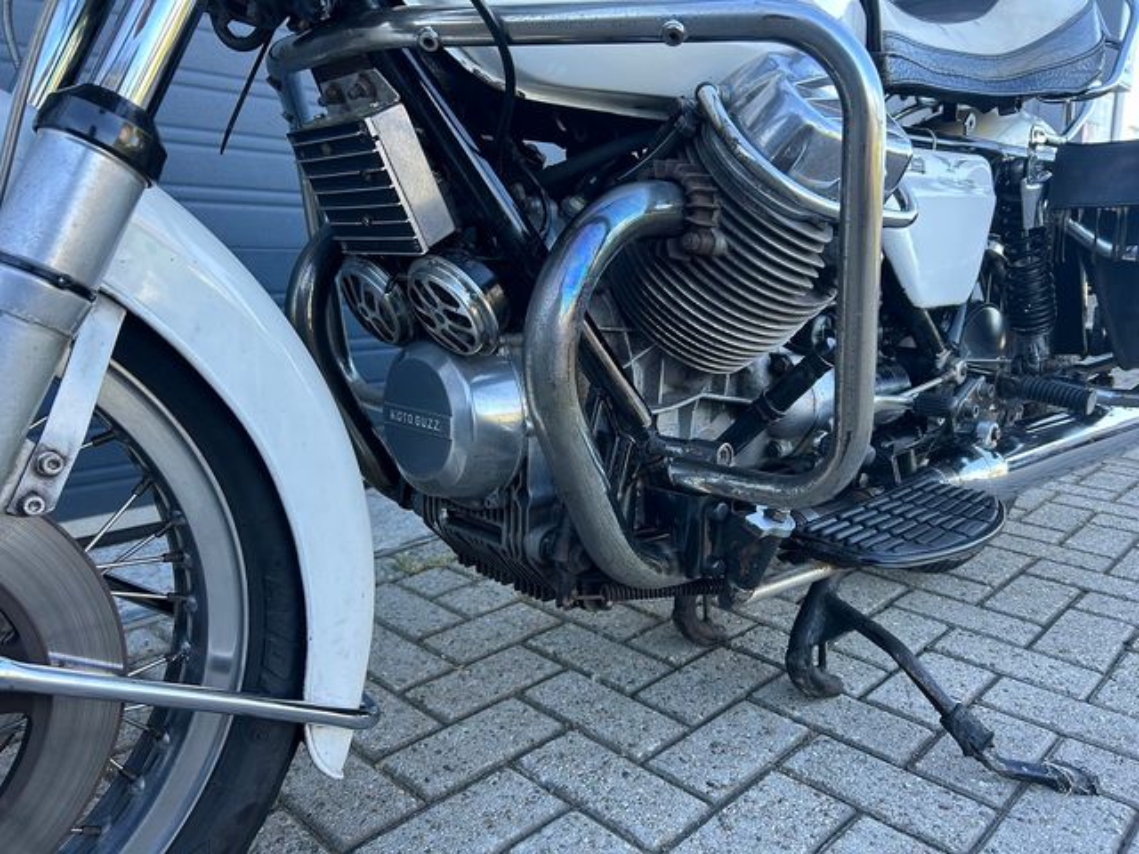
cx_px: 570
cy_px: 427
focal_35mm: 26
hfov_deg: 67.3
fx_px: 856
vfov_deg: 53.1
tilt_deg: -11.2
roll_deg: -0.4
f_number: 1.5
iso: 32
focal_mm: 5.7
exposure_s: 1/121
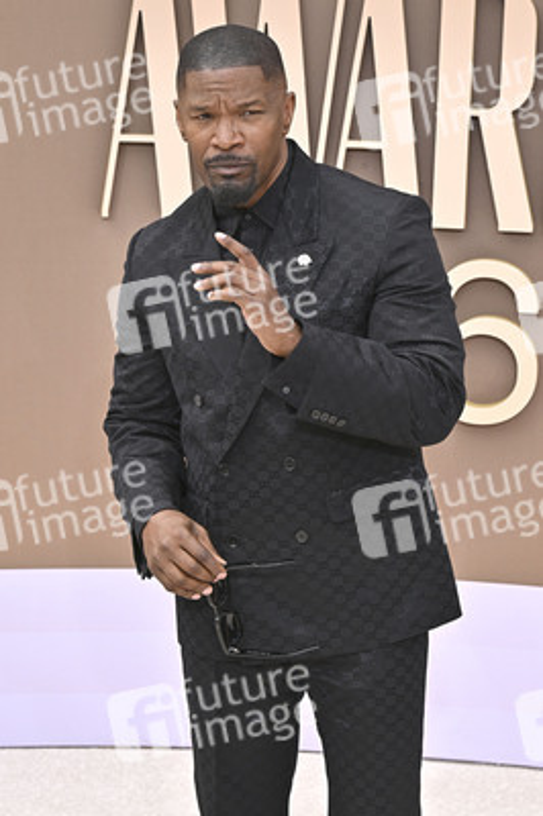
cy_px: 408
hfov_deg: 14.2
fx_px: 2176
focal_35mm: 96
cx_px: 272
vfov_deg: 21.3
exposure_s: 1/320
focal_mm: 96
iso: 400
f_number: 10
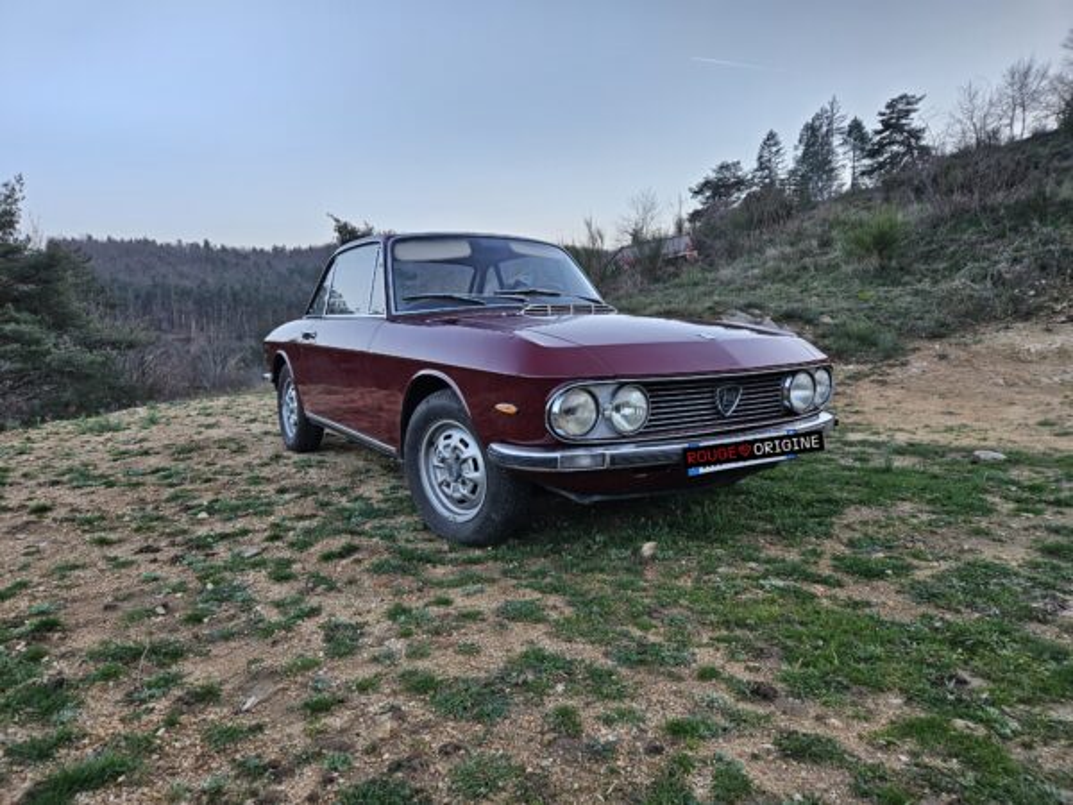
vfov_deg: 58.9
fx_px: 713
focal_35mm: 23
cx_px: 536
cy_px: 402
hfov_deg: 73.9
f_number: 1.8
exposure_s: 1/100
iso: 80
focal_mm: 5.4
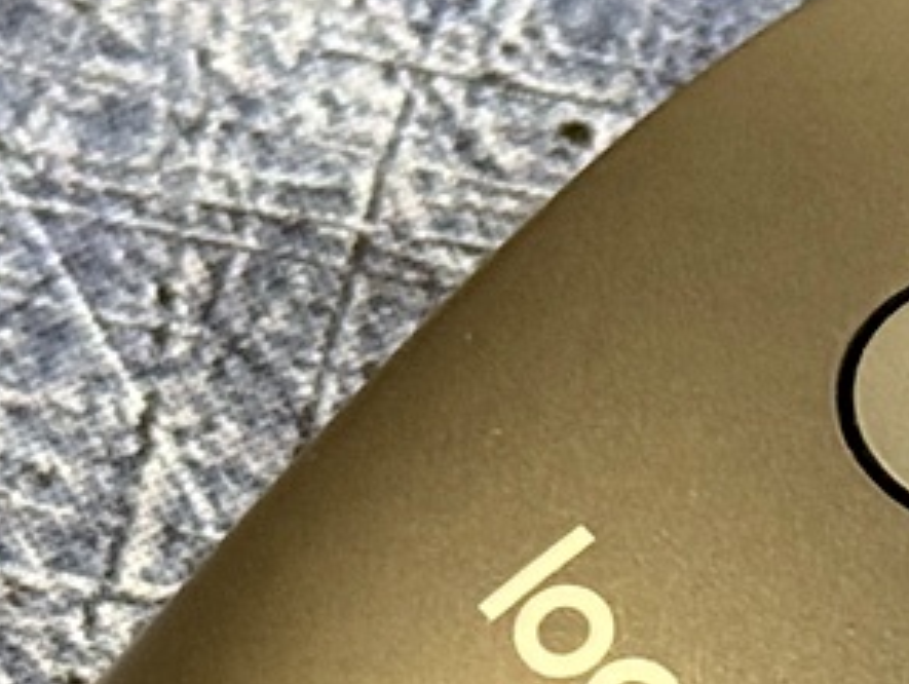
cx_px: 1088
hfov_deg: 7.5
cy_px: 468
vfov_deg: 5.7
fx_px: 6836
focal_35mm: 260
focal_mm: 6.76
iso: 250
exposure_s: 1/50
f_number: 1.78
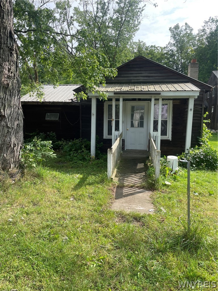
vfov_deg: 67.3
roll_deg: +0.3
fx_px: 218
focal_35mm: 26
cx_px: 109
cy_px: 146
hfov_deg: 53.1
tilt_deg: -8.3
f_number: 1.6
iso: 32
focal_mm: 4.2
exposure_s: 1/1072
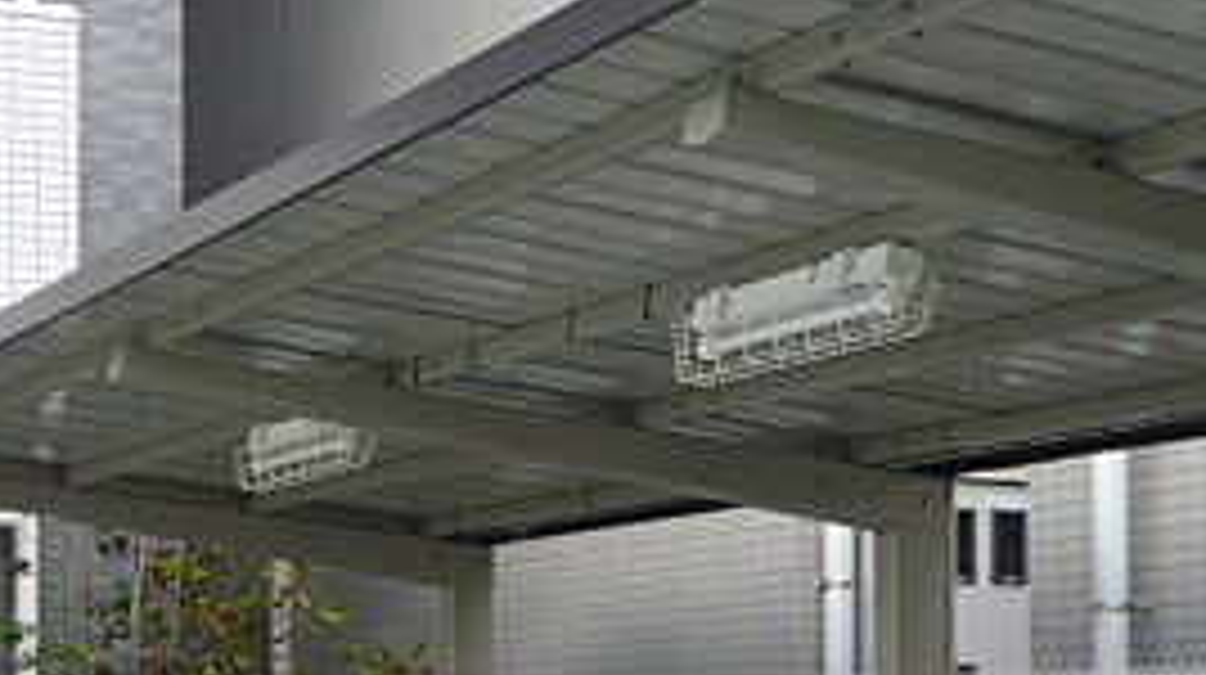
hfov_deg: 24.0
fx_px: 2747
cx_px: 94
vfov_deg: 13.7
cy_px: 752
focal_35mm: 86
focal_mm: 5.9
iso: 80
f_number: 3.5
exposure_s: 1/100
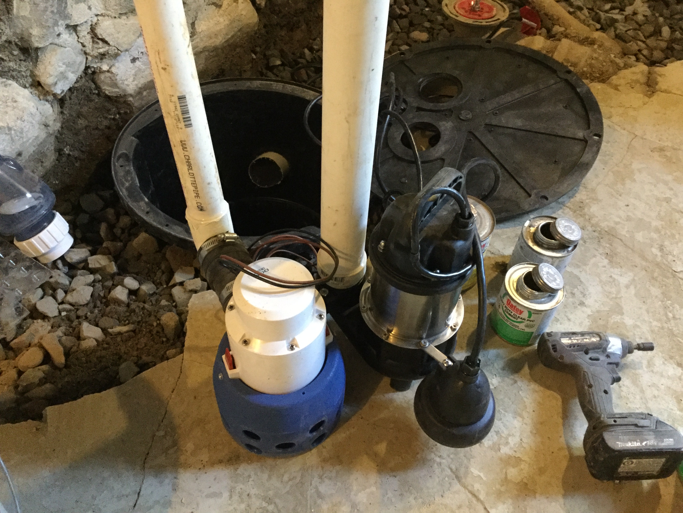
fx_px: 612
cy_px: 256
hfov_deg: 58.4
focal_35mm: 31
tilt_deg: -50.8
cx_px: 342
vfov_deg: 45.4
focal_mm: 3.3
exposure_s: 1/15
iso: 320
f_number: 2.4
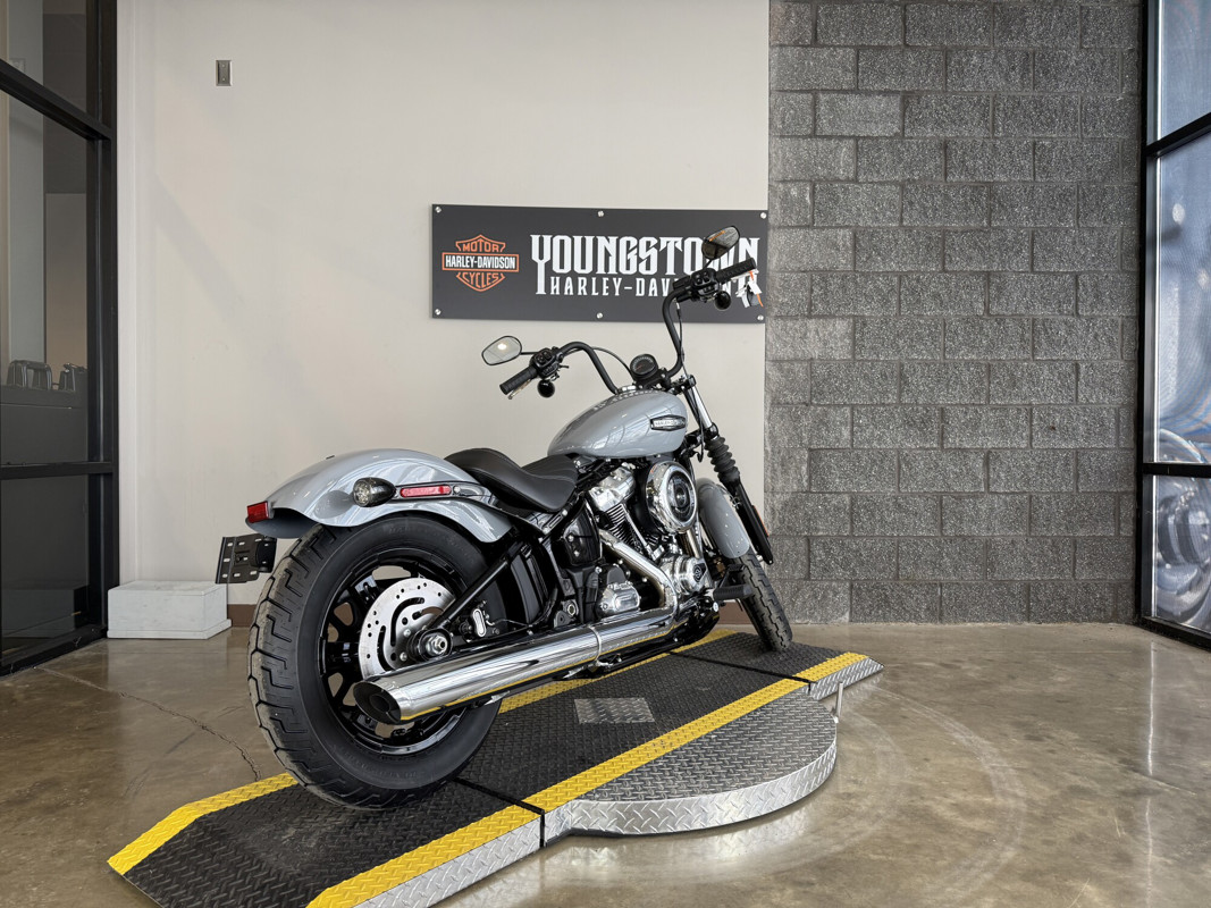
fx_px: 840
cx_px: 606
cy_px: 454
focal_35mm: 24
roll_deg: +0.3
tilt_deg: -1.9
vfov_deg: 56.8
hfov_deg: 71.6
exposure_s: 1/60
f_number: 1.78
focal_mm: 6.76
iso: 100
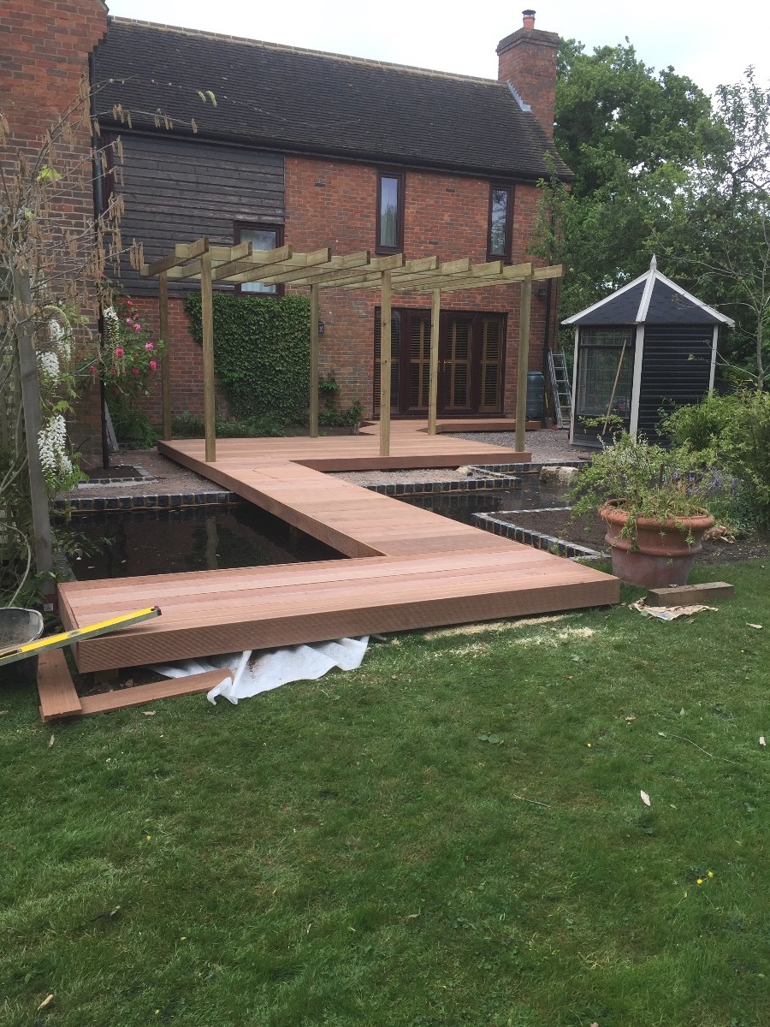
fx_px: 860
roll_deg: -1.3
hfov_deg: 48.2
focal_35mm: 29
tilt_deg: -9.7
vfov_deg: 61.7
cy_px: 514
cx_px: 385
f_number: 2.2
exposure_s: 1/262
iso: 32
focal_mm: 4.15
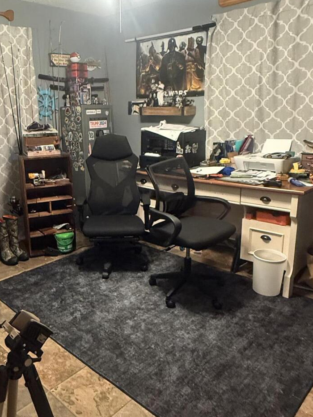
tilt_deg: -13.3
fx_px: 362
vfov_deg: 59.9
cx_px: 101
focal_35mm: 30
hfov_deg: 46.0
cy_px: 199
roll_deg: +1.1
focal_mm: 2.22
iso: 1000
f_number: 2.2
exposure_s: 1/60
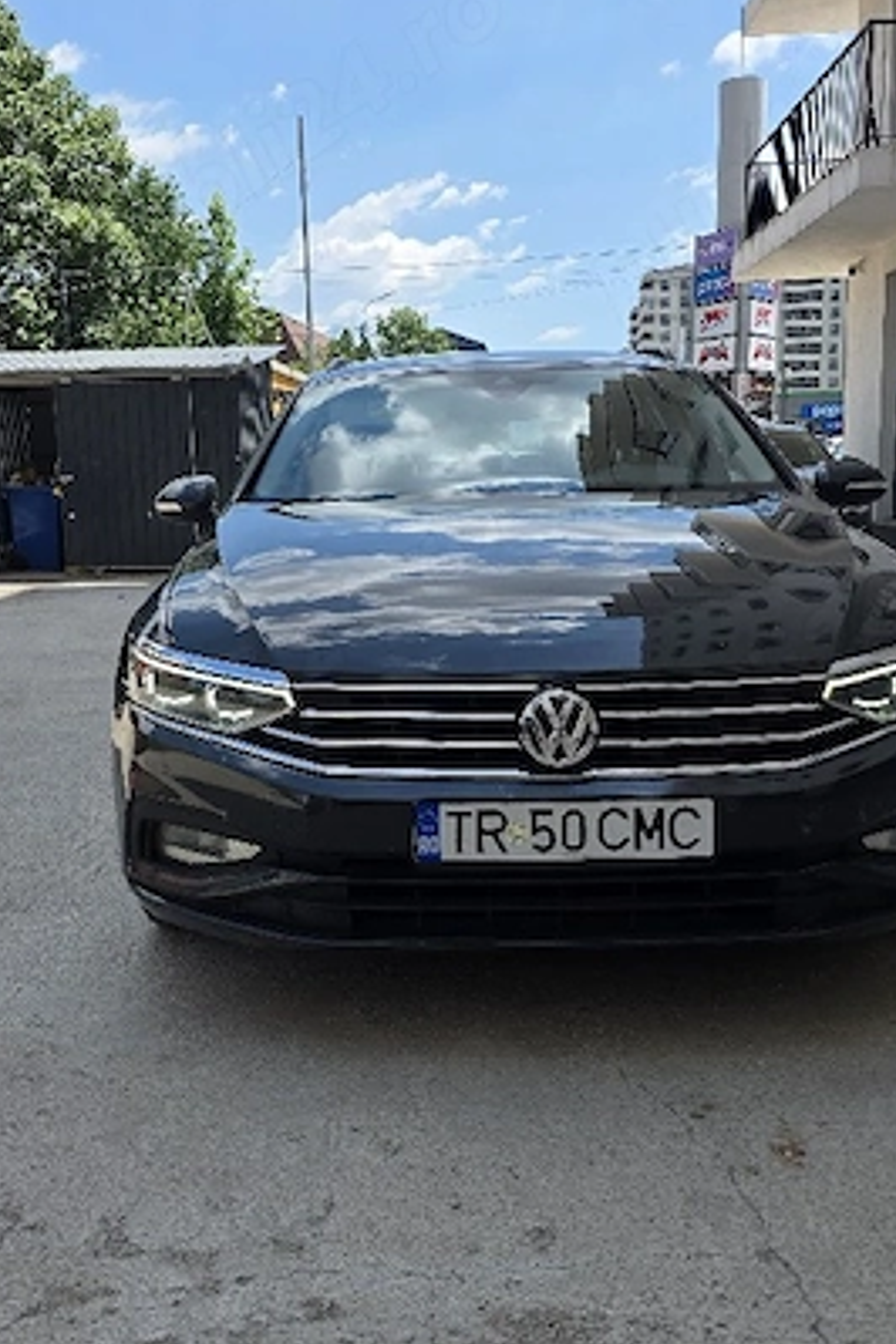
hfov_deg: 36.9
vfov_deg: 53.1
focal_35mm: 36
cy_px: 684
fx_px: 1344
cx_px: 418
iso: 80
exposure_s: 1/5000
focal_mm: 6.3
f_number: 1.7
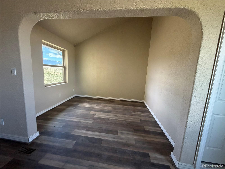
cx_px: 112
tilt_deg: -8.6
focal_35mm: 14
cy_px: 84
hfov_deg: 102.1
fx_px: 91
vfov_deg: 85.7
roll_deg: -2.5
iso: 320
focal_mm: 2.22
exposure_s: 1/104
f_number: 2.2
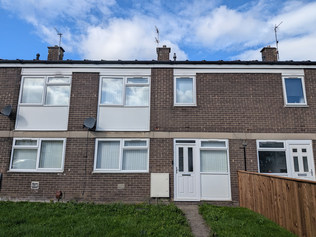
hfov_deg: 71.6
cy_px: 118
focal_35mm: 24
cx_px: 158
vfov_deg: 56.8
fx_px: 219
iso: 31
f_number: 1.7
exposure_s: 1/1325
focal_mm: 4.53
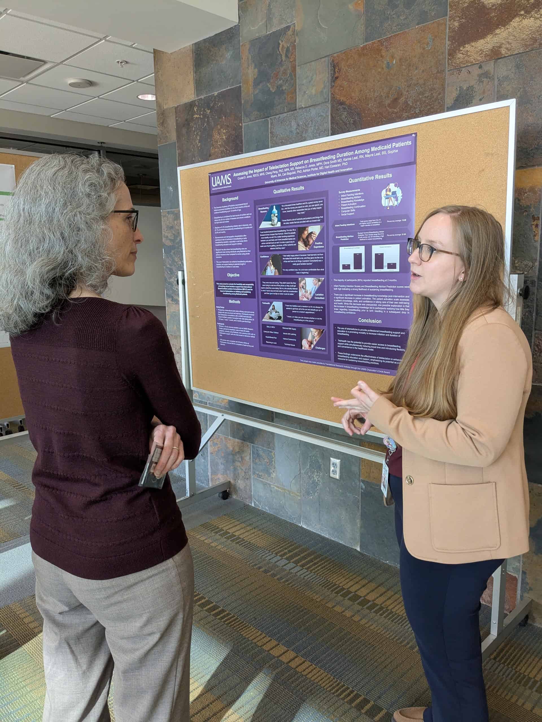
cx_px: 271
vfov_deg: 65.3
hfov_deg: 51.4
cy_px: 361
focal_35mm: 27
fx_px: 564
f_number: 1.7
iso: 84
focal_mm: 4.4
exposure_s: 1/60
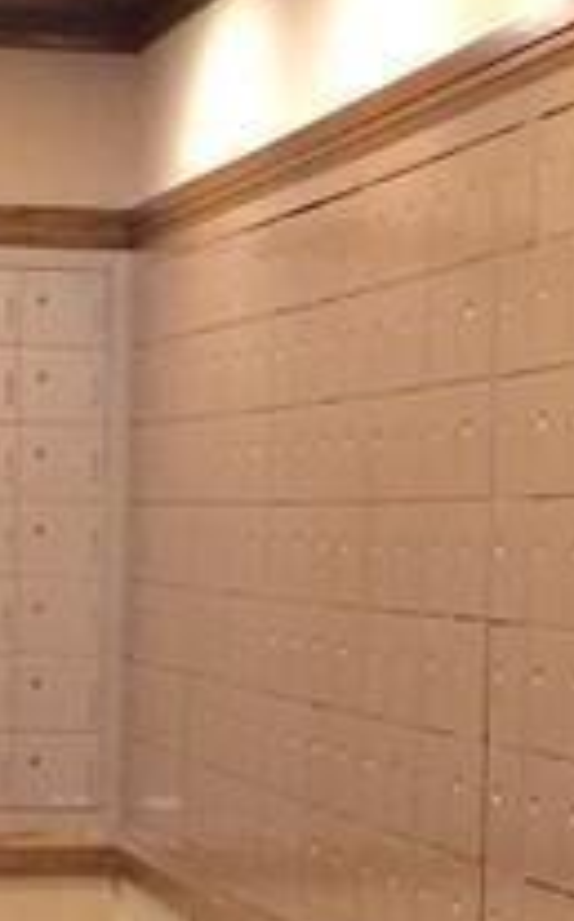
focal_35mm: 152
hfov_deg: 8.6
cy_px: 618
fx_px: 3812
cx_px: 240
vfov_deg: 13.8
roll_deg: -2.2
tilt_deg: -0.9
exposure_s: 1/4
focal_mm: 4.15
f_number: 2.2
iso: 100
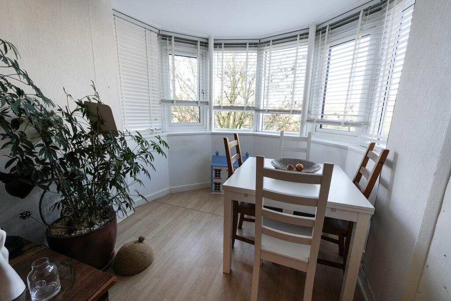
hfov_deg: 100.4
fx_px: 188
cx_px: 226
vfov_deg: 77.3
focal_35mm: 15
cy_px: 150
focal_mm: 10
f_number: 4
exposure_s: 1/60
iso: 160
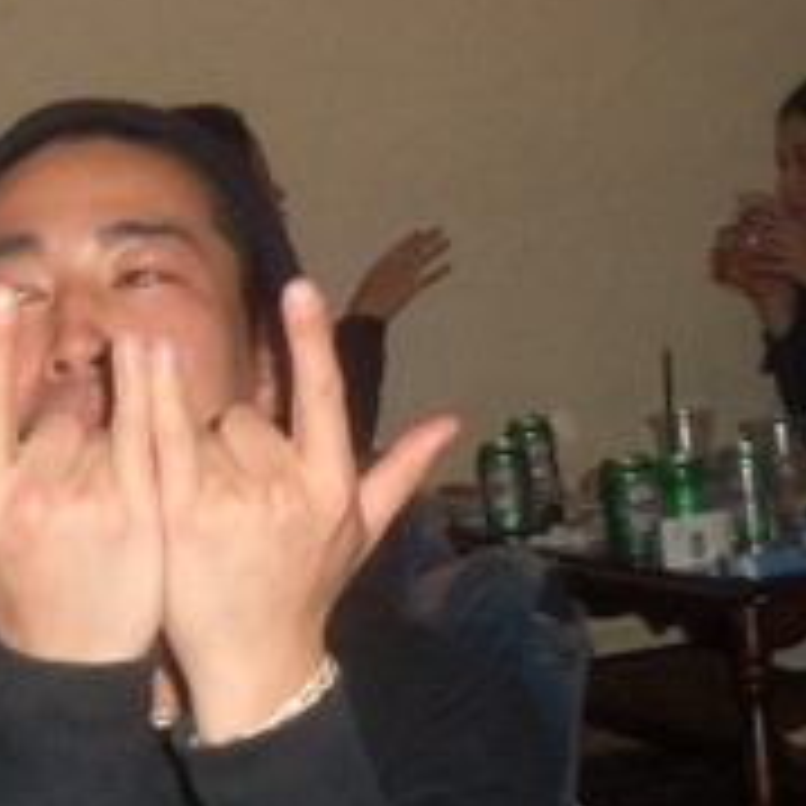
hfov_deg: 15.7
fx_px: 2792
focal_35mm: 106
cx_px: -225
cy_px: 376
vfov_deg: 16.4
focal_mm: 5.7
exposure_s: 1/40
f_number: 4.3
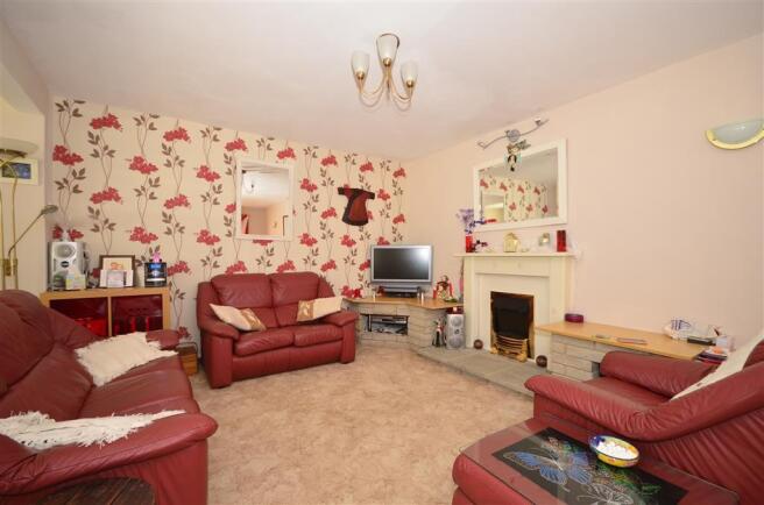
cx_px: 382
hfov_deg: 100.5
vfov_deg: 77.0
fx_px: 318
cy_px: 252
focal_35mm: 15
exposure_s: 1/6
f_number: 4
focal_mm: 10
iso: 200
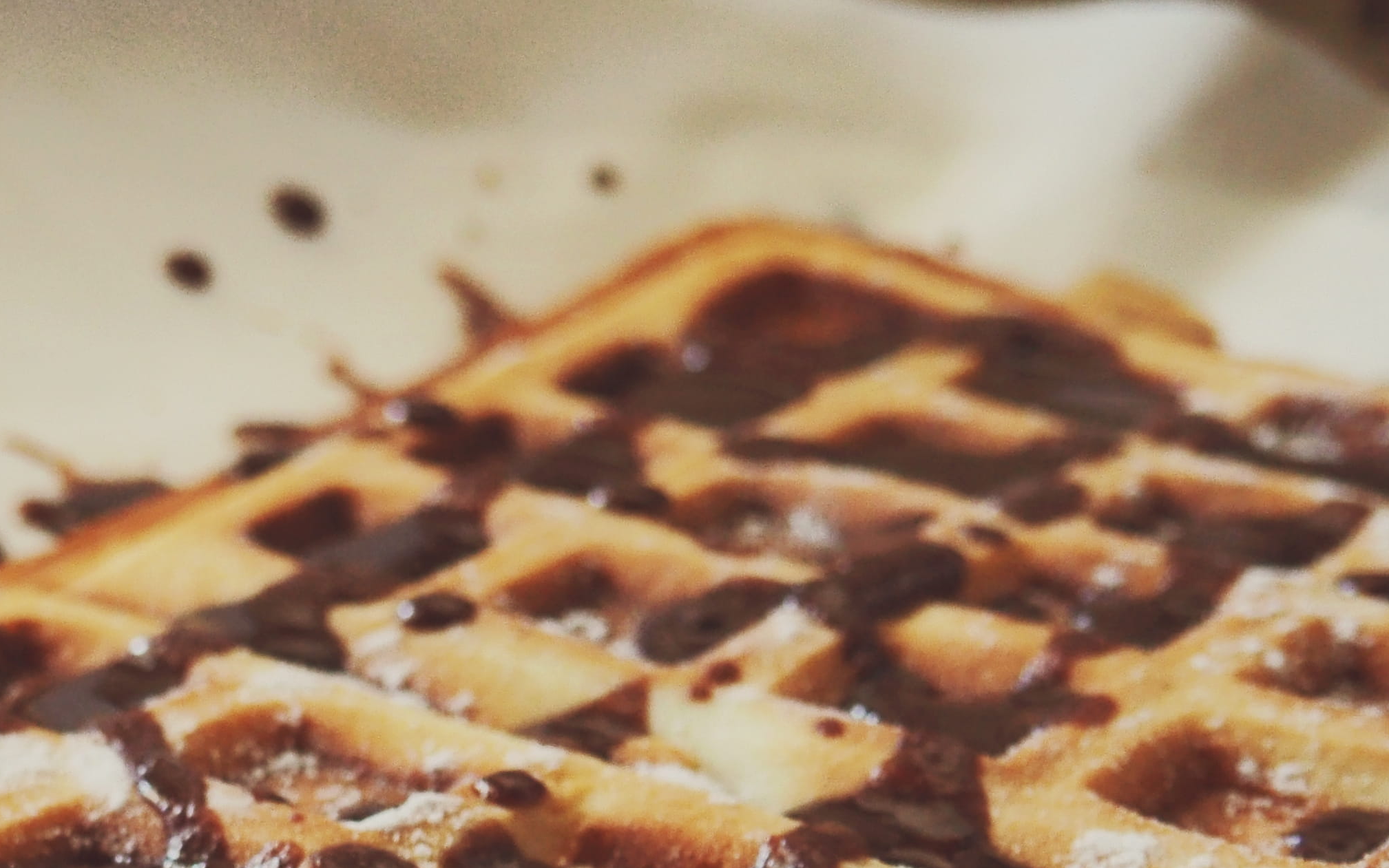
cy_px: 1090
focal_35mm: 92
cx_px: 40
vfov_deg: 13.7
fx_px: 3483
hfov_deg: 21.8
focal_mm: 19
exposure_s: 1/15
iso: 320
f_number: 4
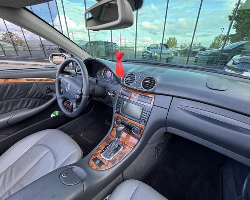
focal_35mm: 15
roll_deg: -0.5
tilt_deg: -26.1
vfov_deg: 84.1
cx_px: 129
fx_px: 111
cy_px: 102
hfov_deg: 96.7
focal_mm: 2.22
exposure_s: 1/99
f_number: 2.2
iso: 125
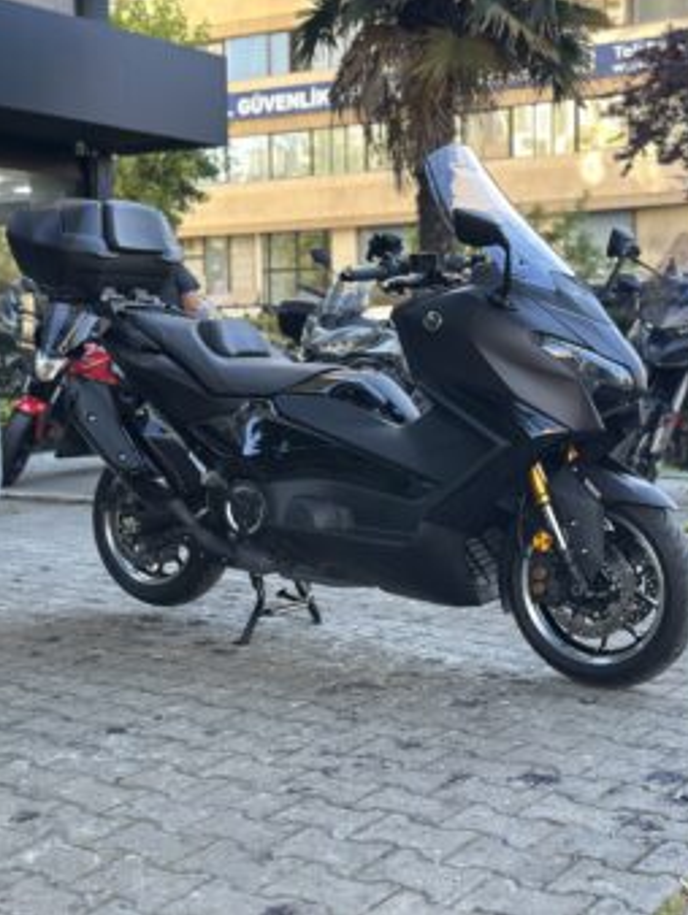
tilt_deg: -1.8
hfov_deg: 27.6
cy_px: 413
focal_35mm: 53
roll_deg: -0.3
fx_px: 1403
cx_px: 368
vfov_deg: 36.1
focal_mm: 6.86
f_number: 1.78
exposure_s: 1/171
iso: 100
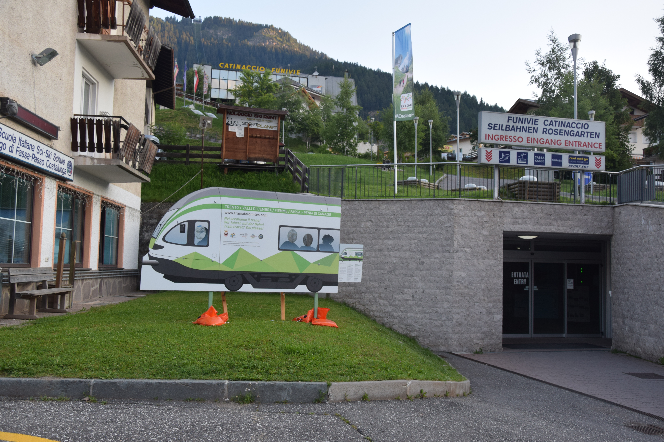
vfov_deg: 40.0
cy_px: 221
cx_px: 332
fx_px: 609
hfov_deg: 57.2
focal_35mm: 33
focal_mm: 22
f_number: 6.3
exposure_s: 1/160
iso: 400
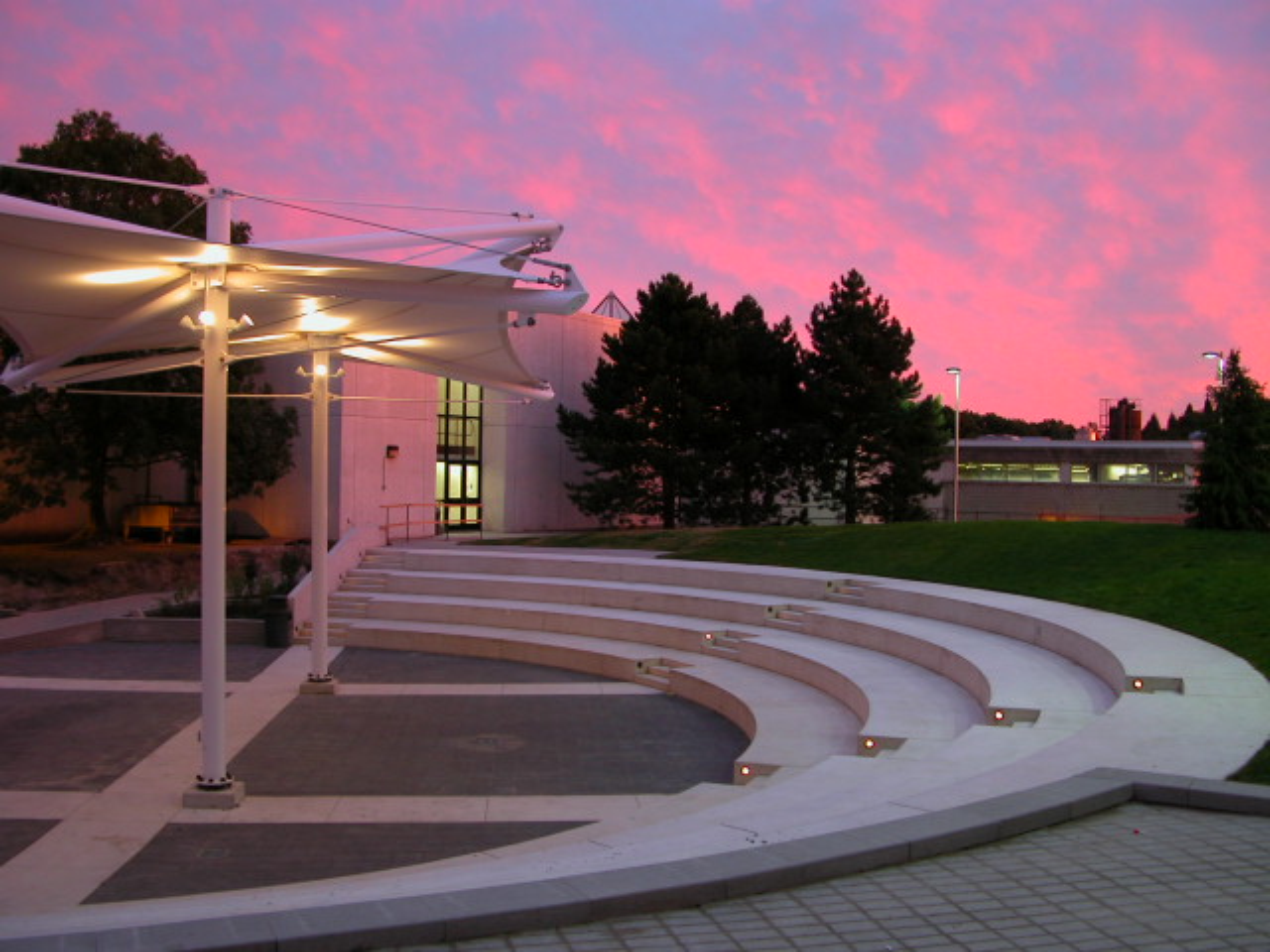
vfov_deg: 40.7
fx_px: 1284
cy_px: 476
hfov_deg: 52.6
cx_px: 635
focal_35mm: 35
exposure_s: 1/6
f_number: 2.8
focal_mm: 8.9
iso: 100
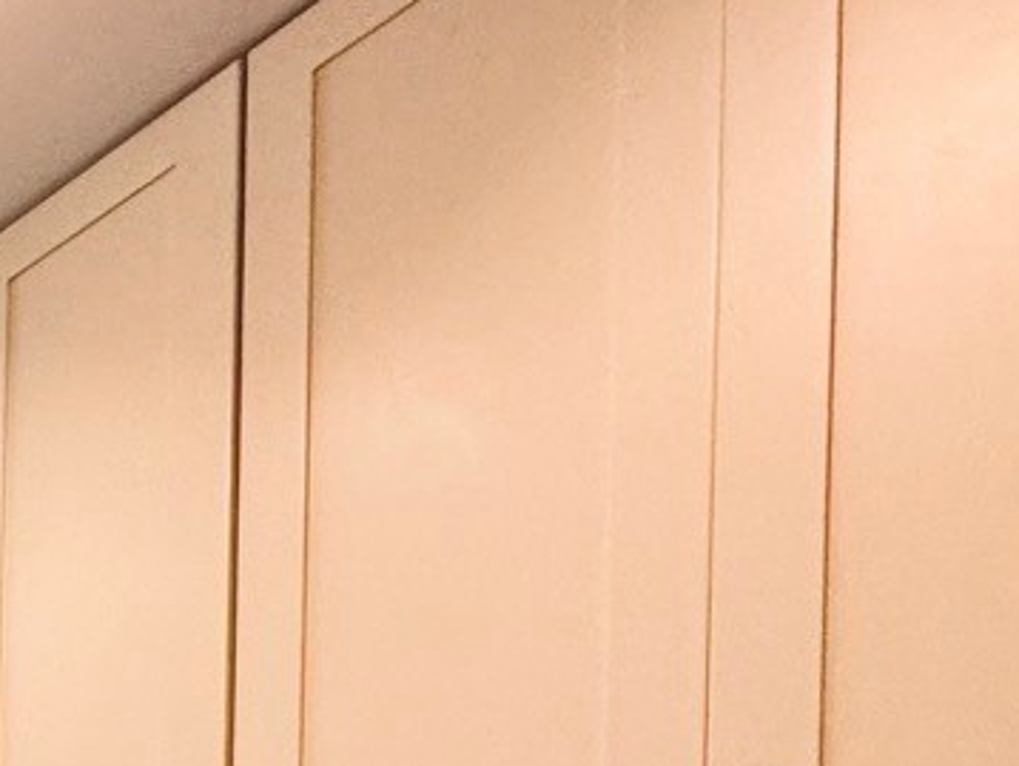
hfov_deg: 24.0
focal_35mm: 50
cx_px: -697
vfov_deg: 21.7
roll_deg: -0.9
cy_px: 1287
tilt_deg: -1.9
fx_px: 1473
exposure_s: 1/99
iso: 200
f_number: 2.2
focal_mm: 2.22
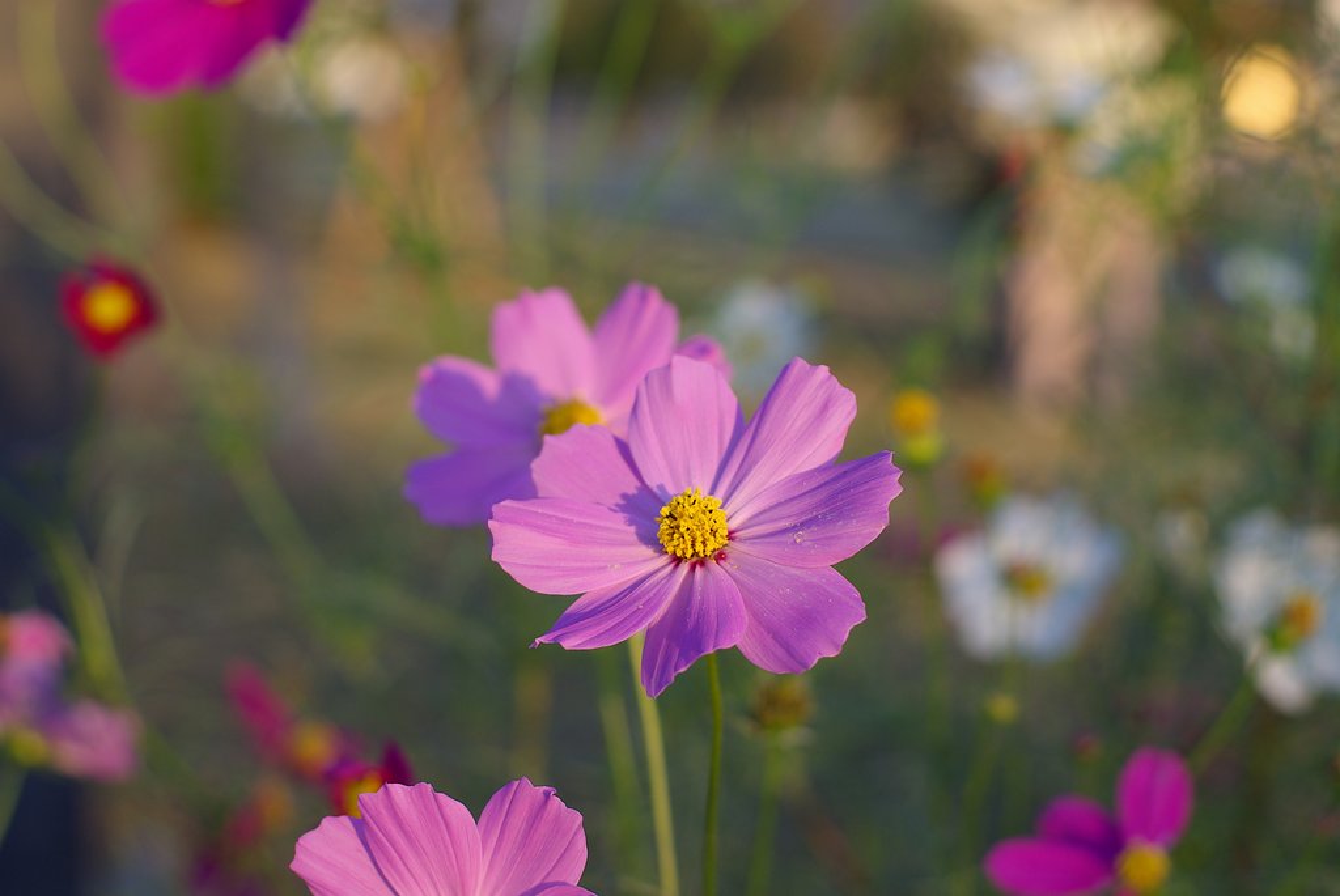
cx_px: 670
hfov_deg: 31.2
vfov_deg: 21.1
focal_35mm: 64
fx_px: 2403
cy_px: 448
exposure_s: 1/180
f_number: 4
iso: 100
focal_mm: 43
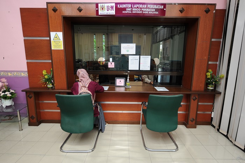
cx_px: 122
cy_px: 82
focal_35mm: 20
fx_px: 136
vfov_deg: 61.8
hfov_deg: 84.0
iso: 1000
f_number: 2.8
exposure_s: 1/160
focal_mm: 20
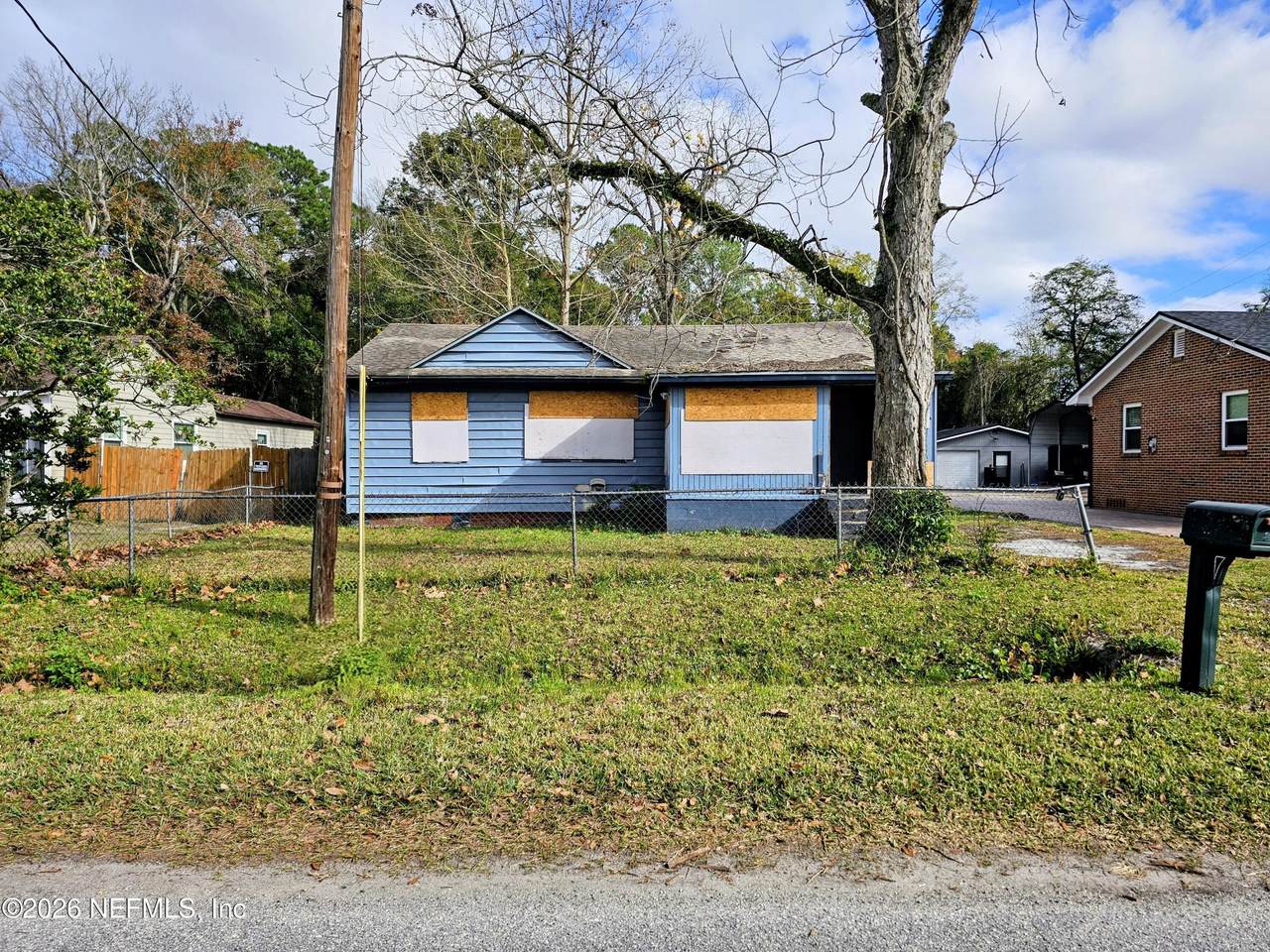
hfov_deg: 73.9
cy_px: 476
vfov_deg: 58.9
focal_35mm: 23
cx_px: 635
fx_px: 844
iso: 10
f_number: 1.7
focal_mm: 6.3
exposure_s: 1/657
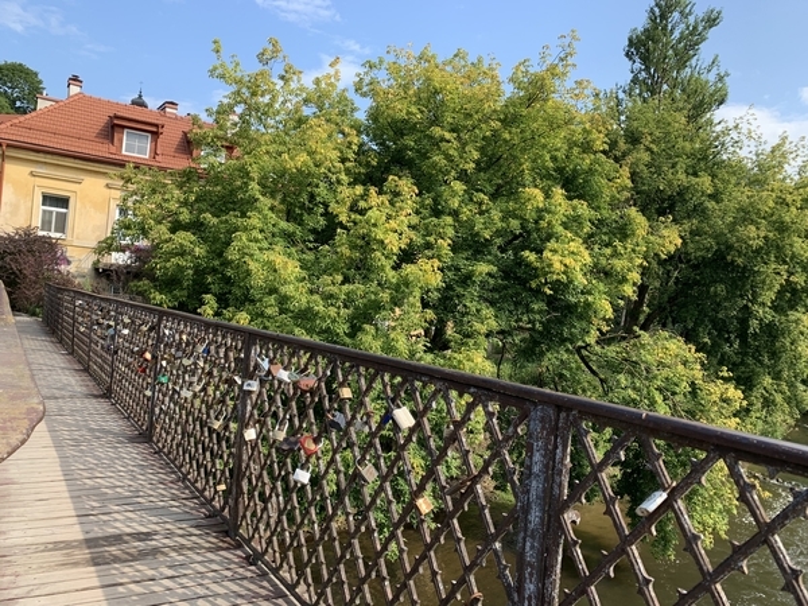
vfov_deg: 53.1
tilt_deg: +0.2
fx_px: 607
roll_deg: -4.4
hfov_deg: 67.3
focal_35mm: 26
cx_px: 404
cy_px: 303
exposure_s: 1/903
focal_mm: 4.25
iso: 25
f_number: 1.8
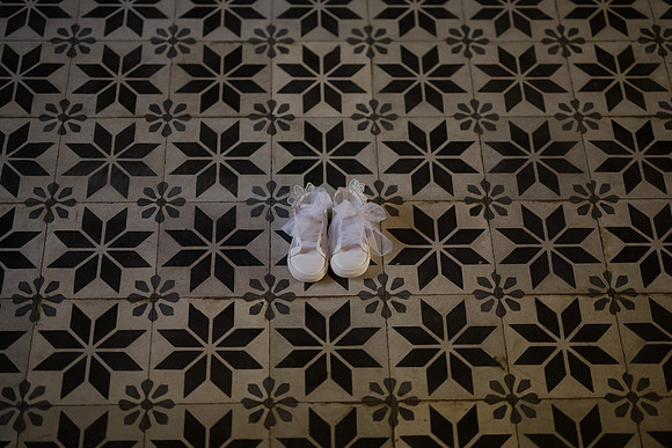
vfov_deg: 23.6
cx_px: 343
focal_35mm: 58
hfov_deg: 34.7
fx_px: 1074
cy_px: 217
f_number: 1.2
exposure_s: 1/400
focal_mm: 50
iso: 800
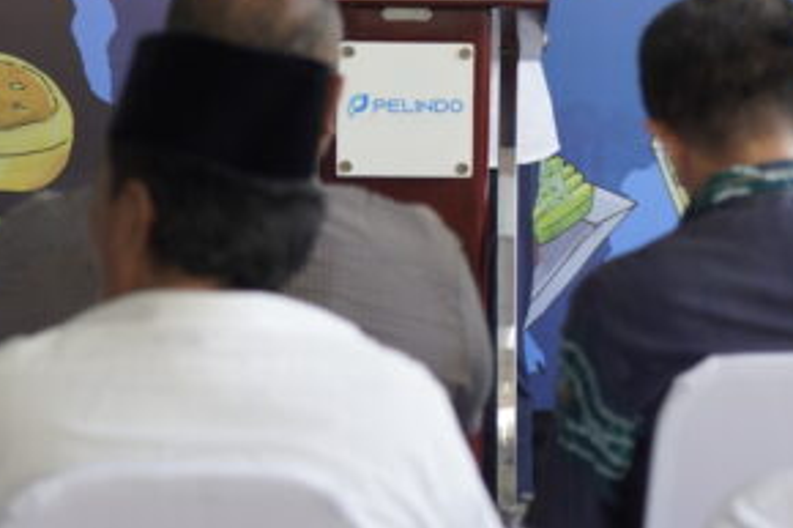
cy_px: -122
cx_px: 394
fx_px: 5702
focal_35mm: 259
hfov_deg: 8.0
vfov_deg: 5.3
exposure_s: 1/100
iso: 320
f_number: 4
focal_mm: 94
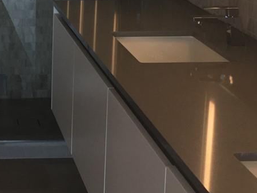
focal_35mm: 103
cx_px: -25
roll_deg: +0.0
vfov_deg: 14.3
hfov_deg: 18.4
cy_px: 42
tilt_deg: -12.6
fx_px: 765
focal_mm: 4.15
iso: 25
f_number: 2.2
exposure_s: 1/42
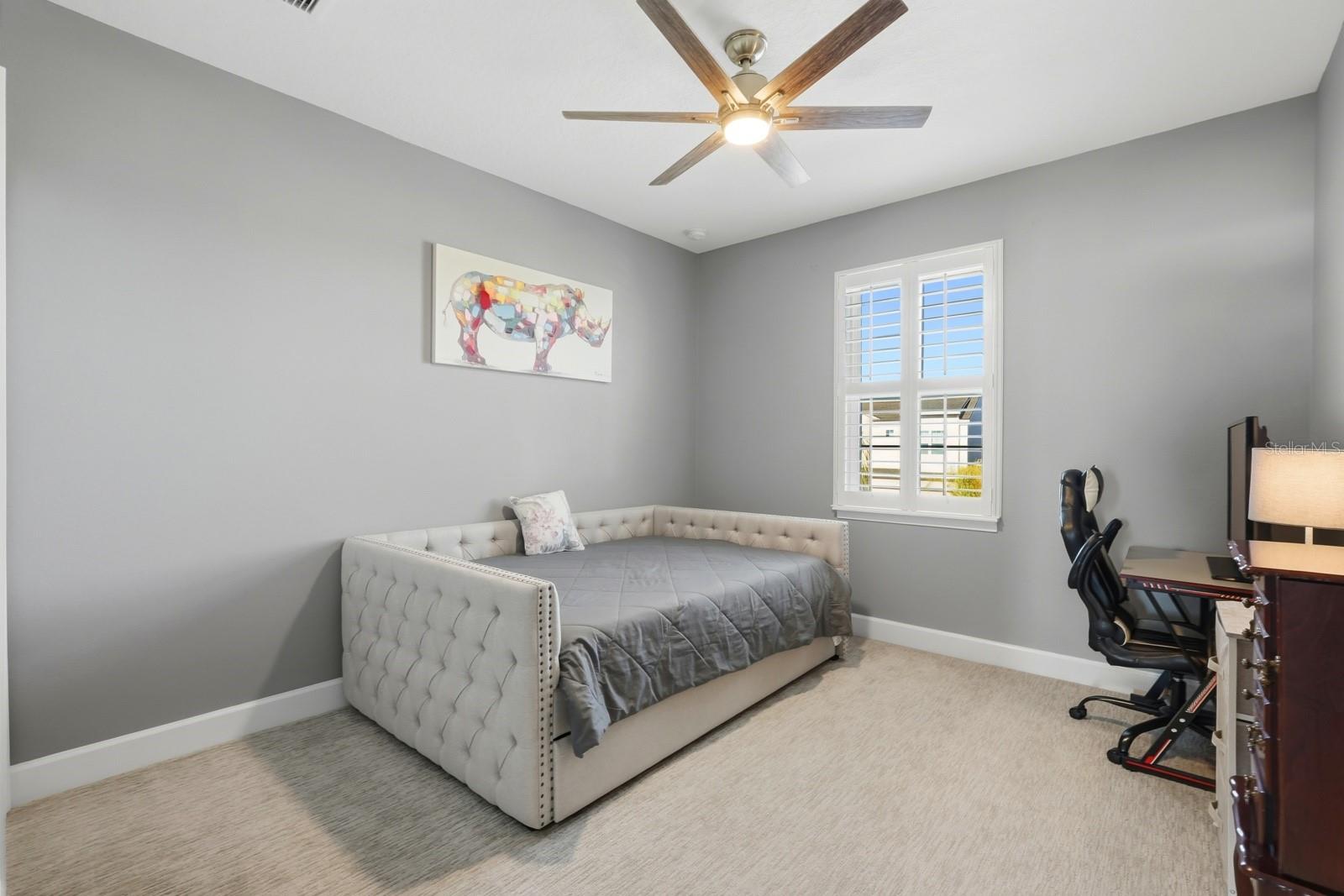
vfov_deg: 72.1
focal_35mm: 16
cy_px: 448
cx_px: 672
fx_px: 616
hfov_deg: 95.0
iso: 2500
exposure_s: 1/1250
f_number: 8
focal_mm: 16.5
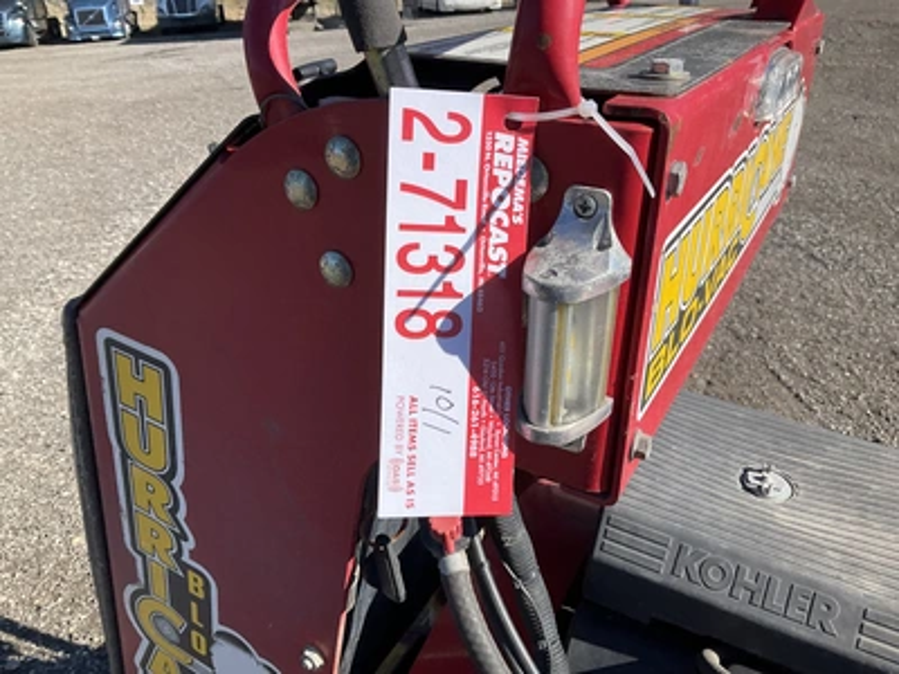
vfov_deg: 48.2
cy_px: 337
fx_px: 753
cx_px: 450
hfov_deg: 61.7
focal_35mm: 29
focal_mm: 3
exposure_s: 1/1412
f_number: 1.8
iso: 25
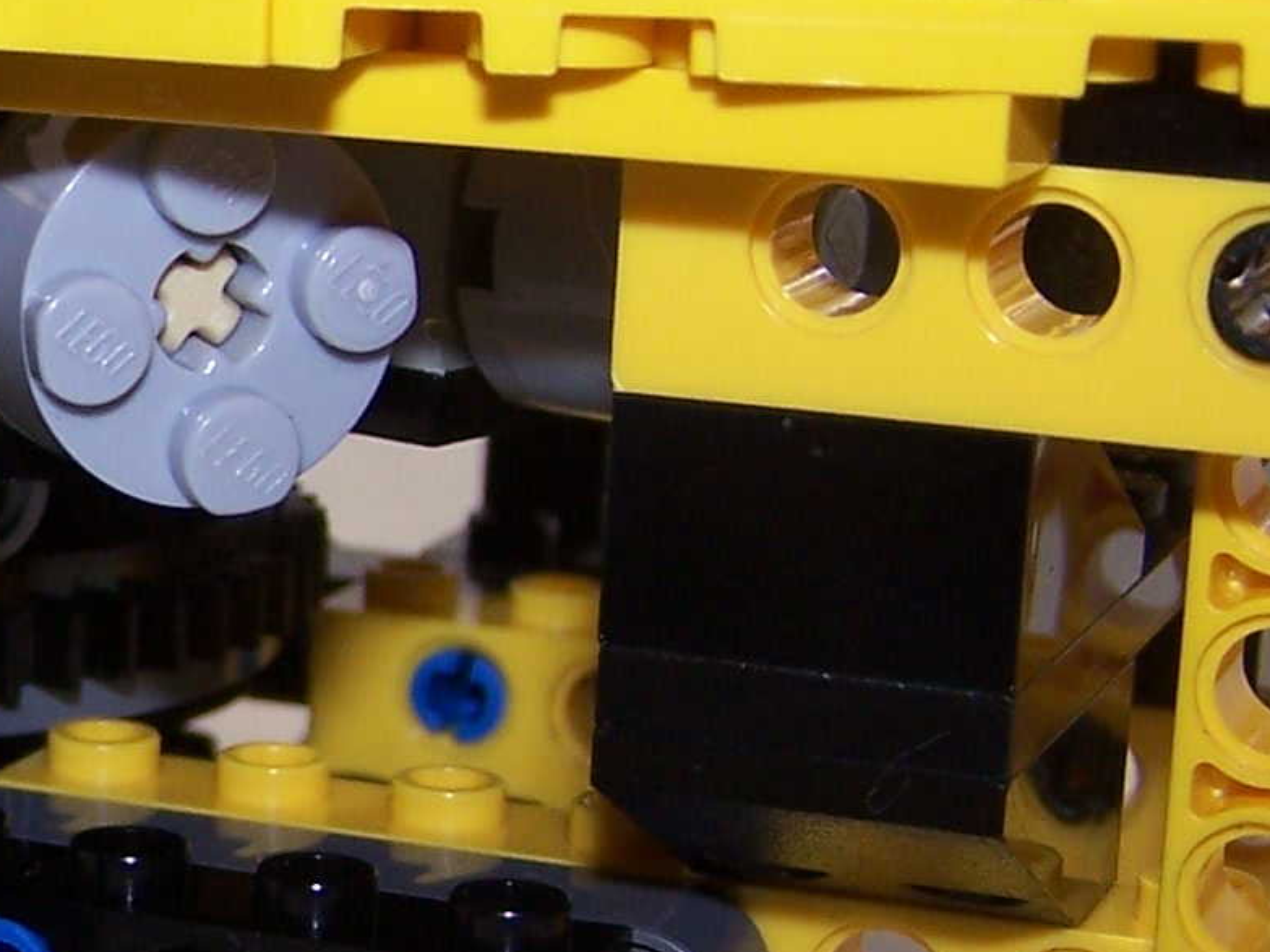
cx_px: -217
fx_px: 4585
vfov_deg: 11.9
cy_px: 519
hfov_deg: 15.3
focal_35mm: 125
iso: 80
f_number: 2.8
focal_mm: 6.3
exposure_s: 1/60
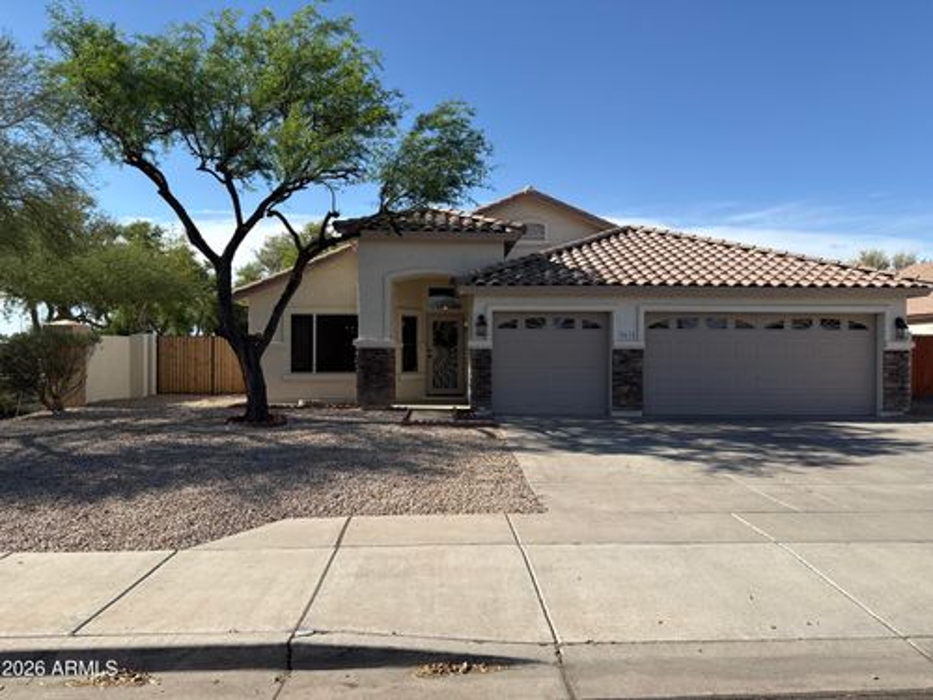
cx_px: 466
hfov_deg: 71.6
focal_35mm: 24
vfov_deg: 56.8
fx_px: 647
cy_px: 350
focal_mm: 6.76
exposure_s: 1/4673
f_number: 1.78
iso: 80
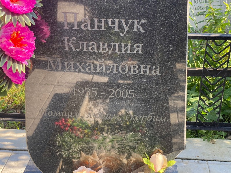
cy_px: 86
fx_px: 347
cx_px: 116
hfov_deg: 36.8
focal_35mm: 52
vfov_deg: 28.0
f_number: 2
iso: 20
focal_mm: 6
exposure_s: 1/214
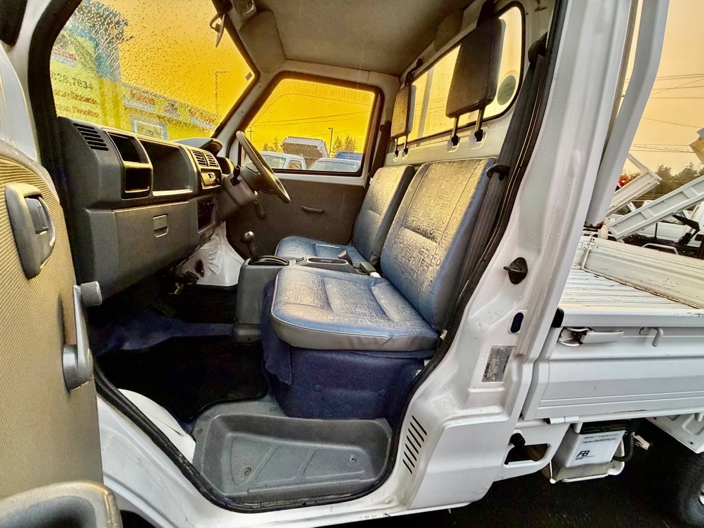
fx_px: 285
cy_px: 264
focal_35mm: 14
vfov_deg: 85.7
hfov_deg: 102.1
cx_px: 352
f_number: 2.2
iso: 320
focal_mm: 2.22
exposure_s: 1/69
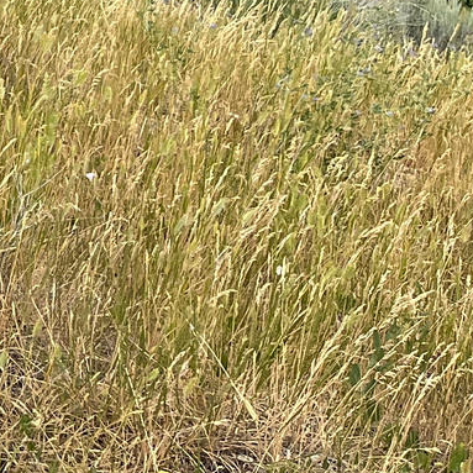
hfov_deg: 11.2
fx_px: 1901
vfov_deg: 12.9
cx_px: -758
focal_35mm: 123
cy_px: -364
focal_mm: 5.1
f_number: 1.6
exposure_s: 1/1199
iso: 50
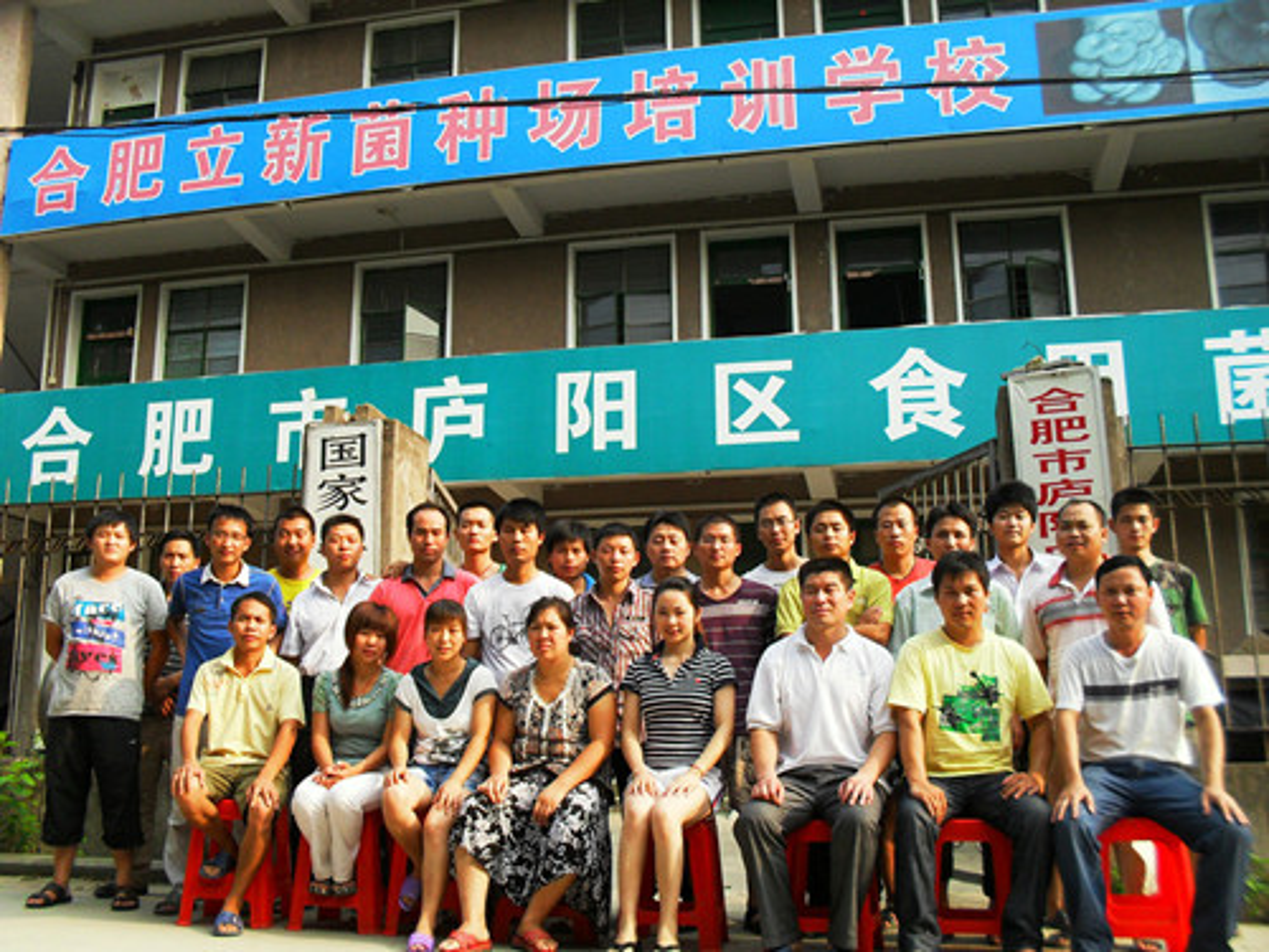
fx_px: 1283
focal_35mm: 35
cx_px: 634
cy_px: 476
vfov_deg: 40.7
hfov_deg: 52.6
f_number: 3.2
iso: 100
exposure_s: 1/500
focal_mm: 6.3
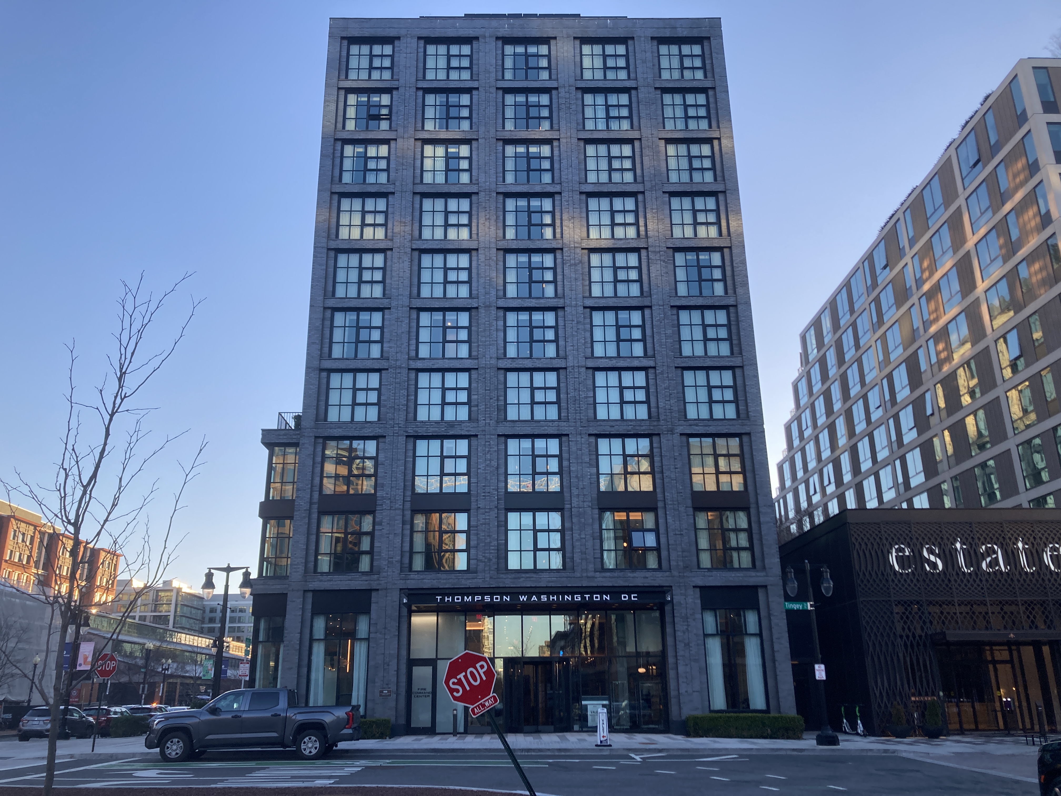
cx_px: 530
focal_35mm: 28
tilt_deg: +19.3
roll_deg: -0.2
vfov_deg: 49.7
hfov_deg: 63.4
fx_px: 858
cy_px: 398
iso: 20
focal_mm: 3.99
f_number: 1.8
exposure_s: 1/384
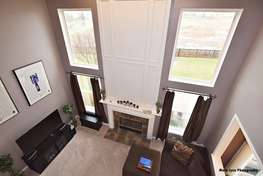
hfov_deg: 95.0
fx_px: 121
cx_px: 132
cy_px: 88
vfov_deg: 72.1
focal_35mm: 16
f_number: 4.5
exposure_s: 1/80
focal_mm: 11
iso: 800
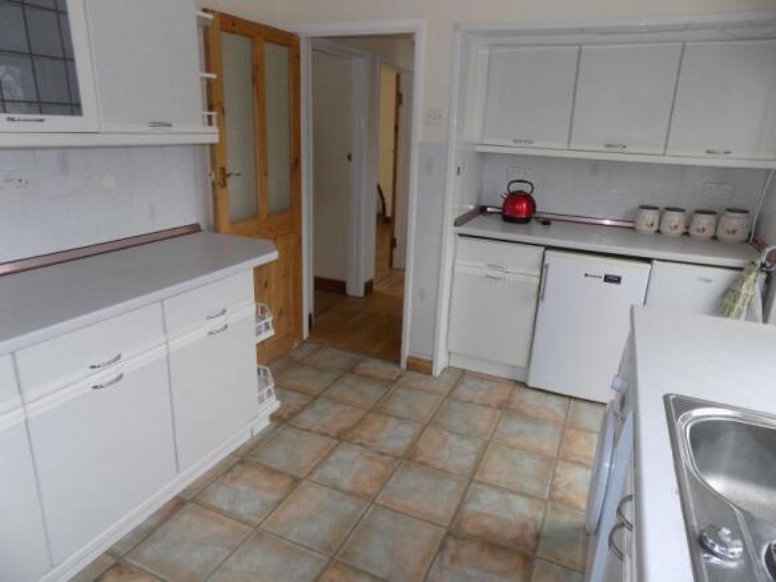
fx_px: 515
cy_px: 291
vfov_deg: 58.9
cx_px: 388
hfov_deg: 73.9
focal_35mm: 23
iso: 140
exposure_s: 1/30
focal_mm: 4
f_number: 3.1
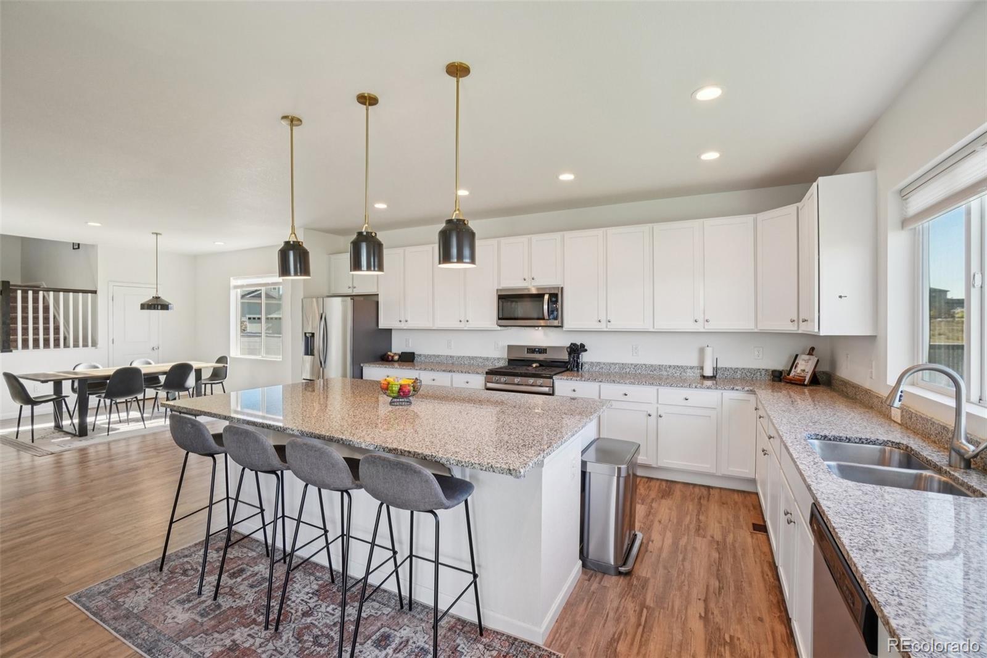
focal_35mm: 15
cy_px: 329
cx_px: 494
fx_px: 411
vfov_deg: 77.3
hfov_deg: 100.4
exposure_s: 1/40
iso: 400
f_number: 8
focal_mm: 10
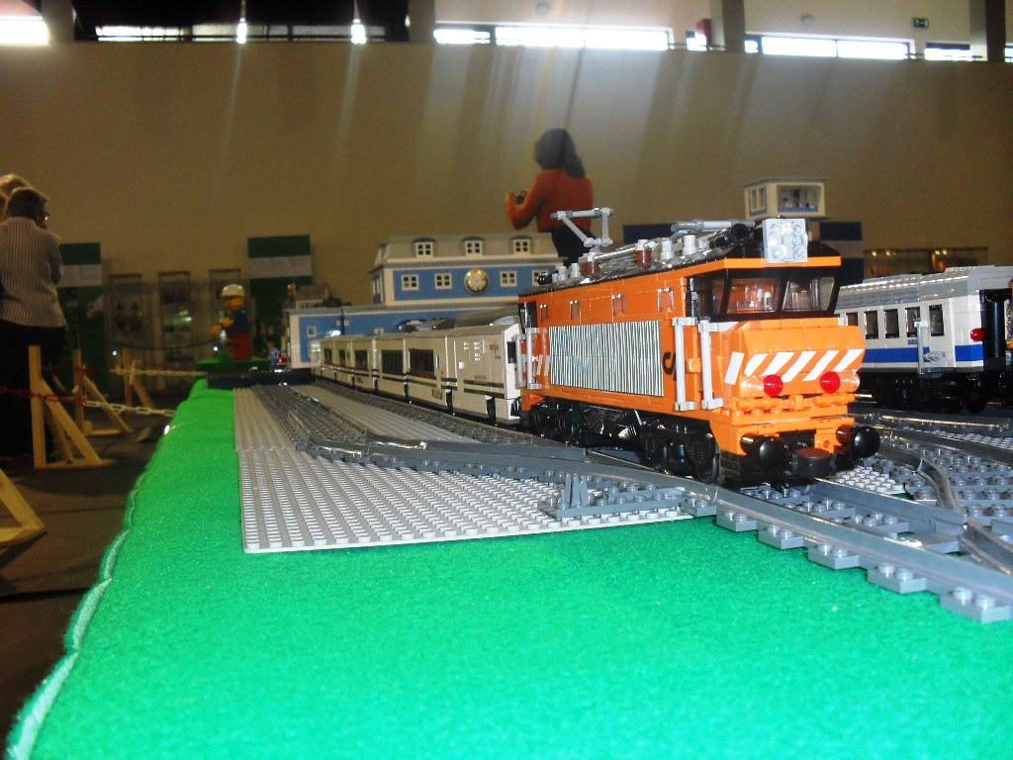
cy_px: 380
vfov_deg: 40.7
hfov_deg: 52.6
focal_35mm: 35
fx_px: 1024
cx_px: 506
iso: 200
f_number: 3.2
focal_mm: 6.3
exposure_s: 1/45
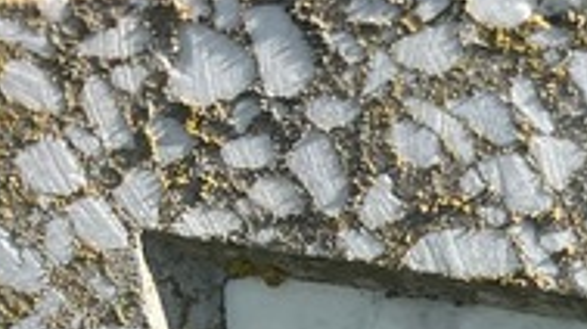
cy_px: 888
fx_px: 1866
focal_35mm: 120
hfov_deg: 15.9
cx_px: 957
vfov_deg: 8.8
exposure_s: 1/1135
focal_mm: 5.7
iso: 50
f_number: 1.5
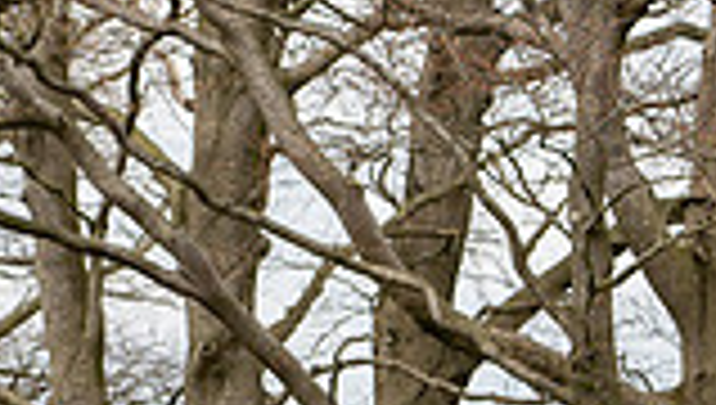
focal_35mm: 282
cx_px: -36
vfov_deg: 4.3
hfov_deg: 7.6
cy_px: 853
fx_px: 5362
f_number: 4
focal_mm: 74
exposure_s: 1/640
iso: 200
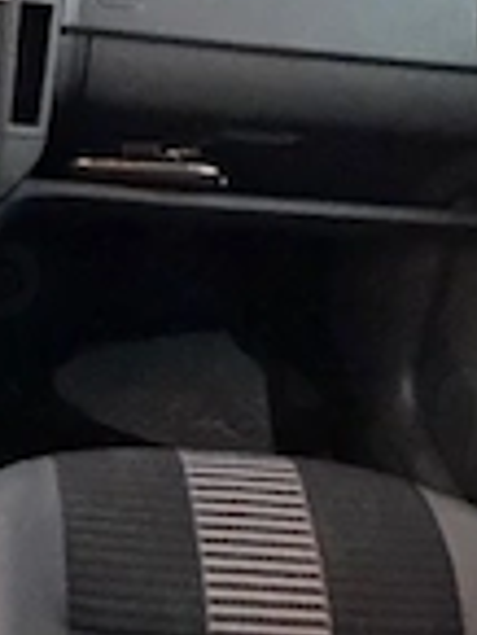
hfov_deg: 18.4
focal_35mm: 77
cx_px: -66
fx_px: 1413
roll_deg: -8.9
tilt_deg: -18.5
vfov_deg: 23.2
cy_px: -131
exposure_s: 1/40
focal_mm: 2.22
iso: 1250
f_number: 2.2
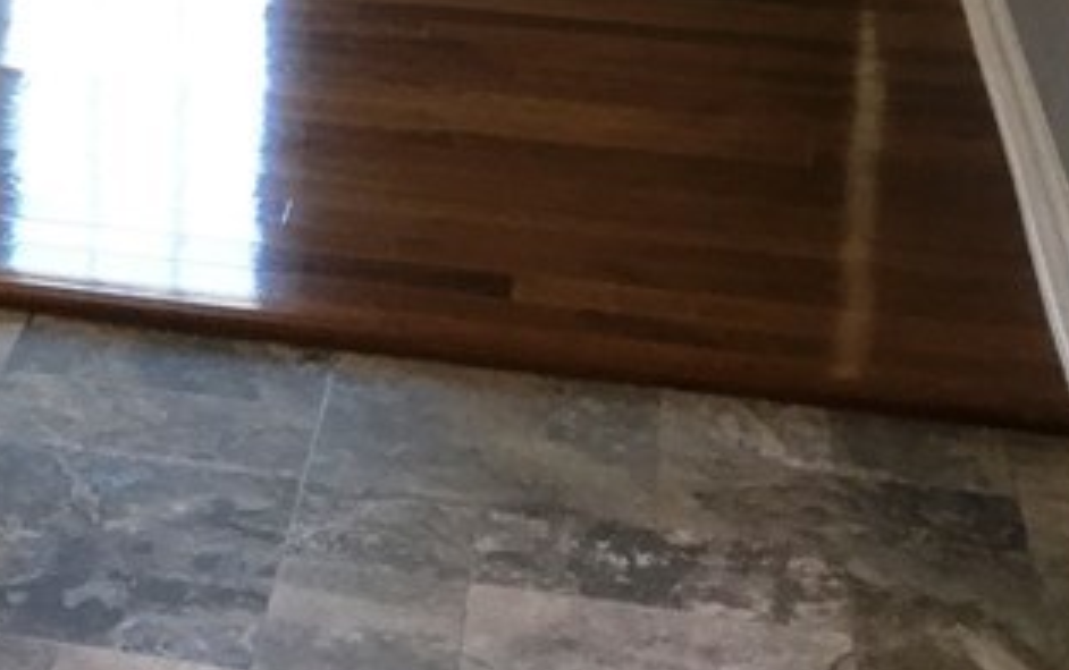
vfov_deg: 11.7
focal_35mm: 107
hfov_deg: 18.4
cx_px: -242
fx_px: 3121
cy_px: -364
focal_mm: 3.3
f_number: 2.4
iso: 32
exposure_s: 1/30
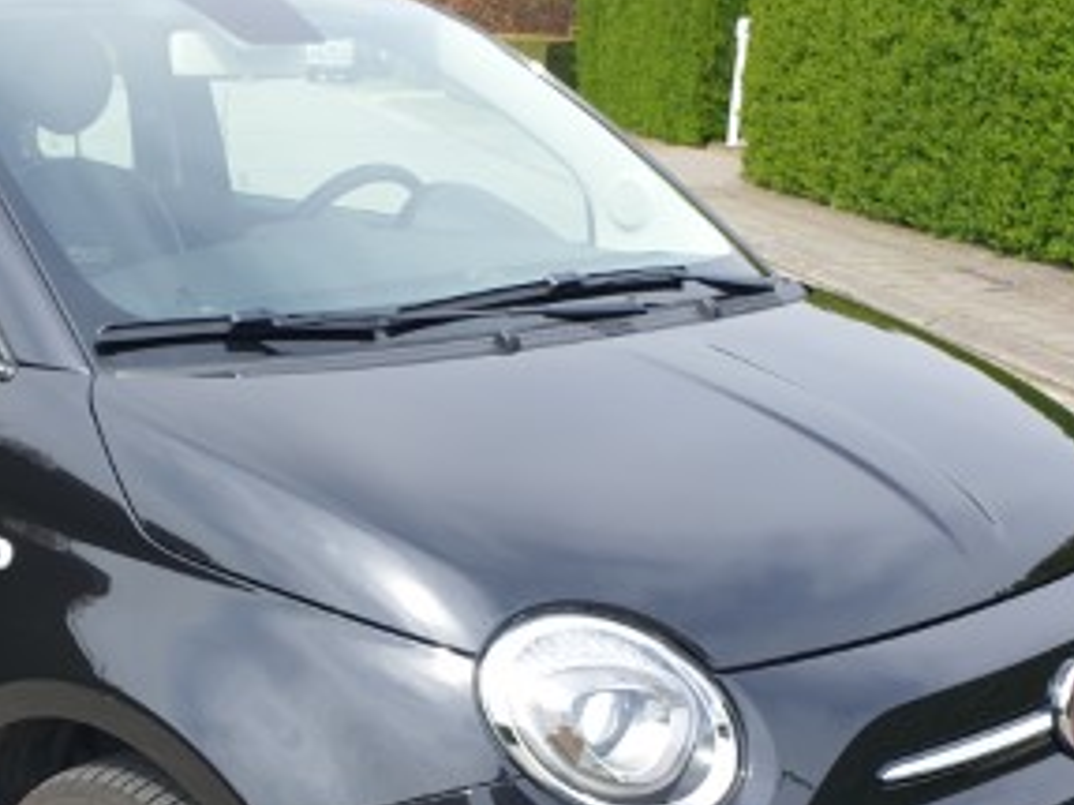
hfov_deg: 32.7
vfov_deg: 25.0
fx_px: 1799
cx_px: 296
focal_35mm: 58
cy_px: 584
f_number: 2.4
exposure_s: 1/662
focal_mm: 4.3
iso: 50
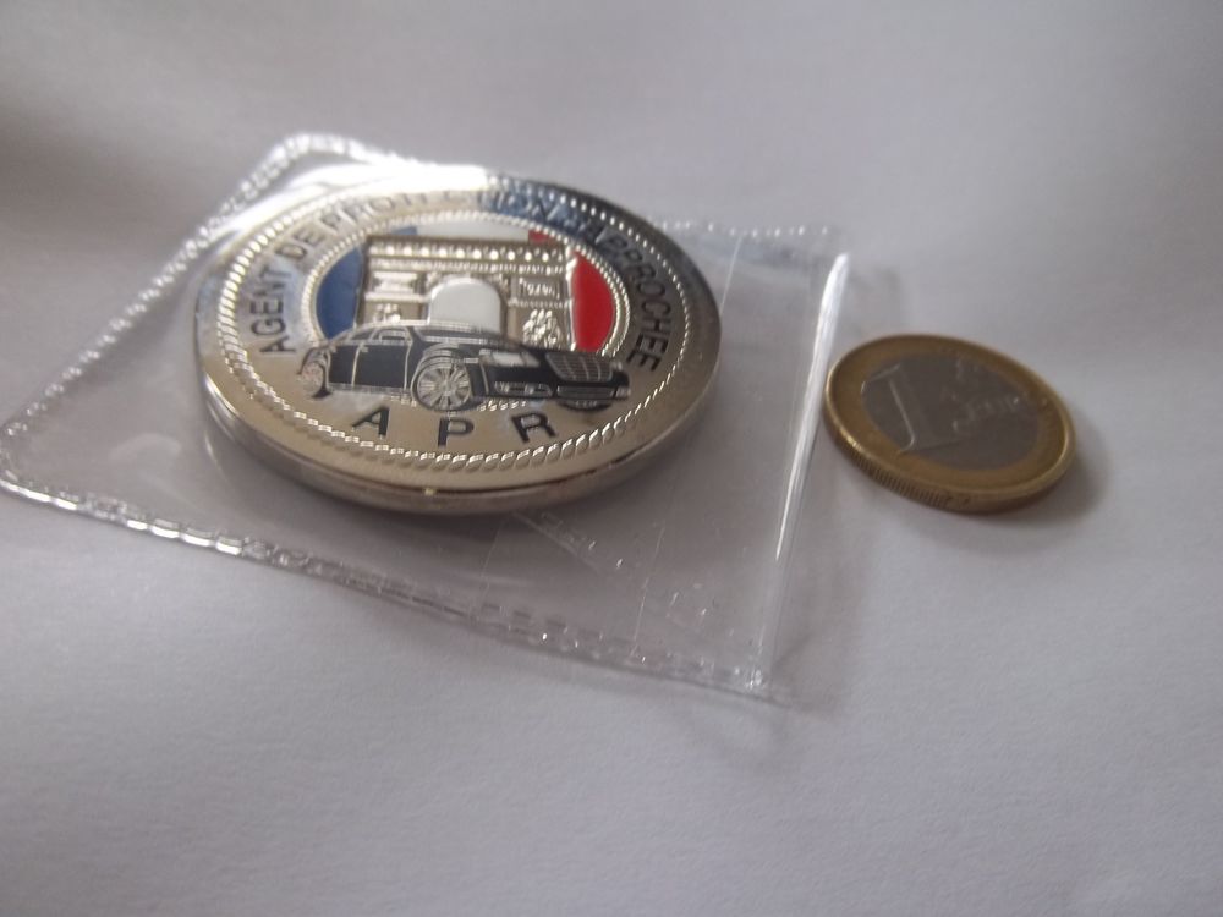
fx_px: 989
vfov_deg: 49.7
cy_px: 458
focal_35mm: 28
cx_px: 612
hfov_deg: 63.4
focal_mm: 5.05
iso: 72
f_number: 3.5
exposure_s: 1/30
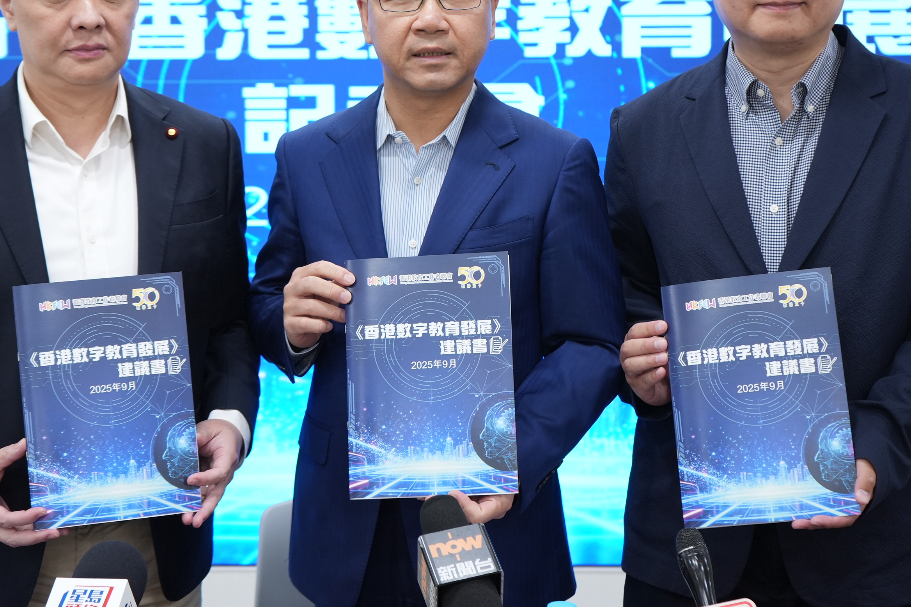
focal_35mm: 63
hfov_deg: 31.9
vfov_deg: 21.5
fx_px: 1594
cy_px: 188
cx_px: 431
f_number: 4.5
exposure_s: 1/100
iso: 1000
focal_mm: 42
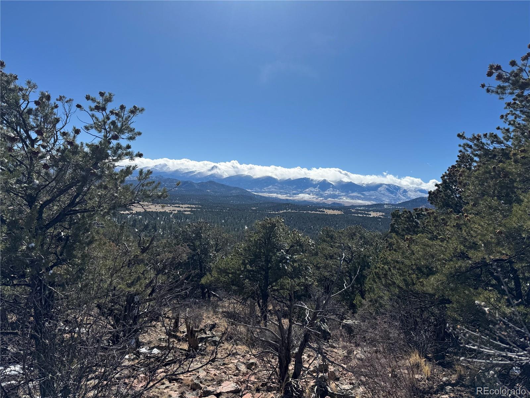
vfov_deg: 56.8
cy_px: 199
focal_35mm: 24
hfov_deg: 71.6
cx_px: 265
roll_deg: -3.6
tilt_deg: -2.3
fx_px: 367
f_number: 1.78
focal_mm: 6.76
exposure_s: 1/7937
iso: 80
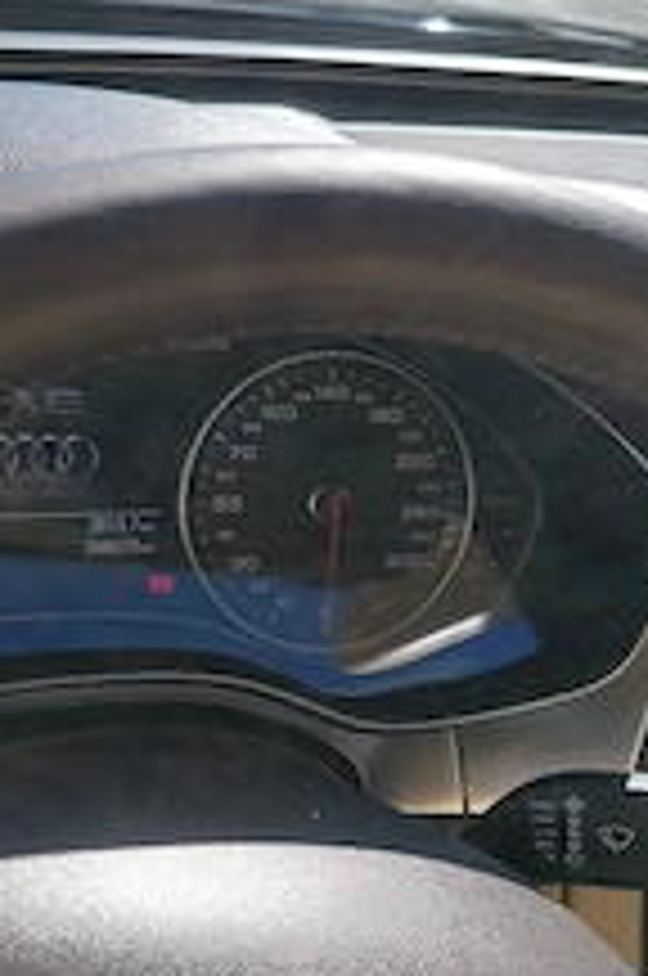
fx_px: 1300
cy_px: 495
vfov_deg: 41.2
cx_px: 274
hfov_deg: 28.0
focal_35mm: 48
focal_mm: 4.69
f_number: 1.8
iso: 50
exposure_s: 1/833
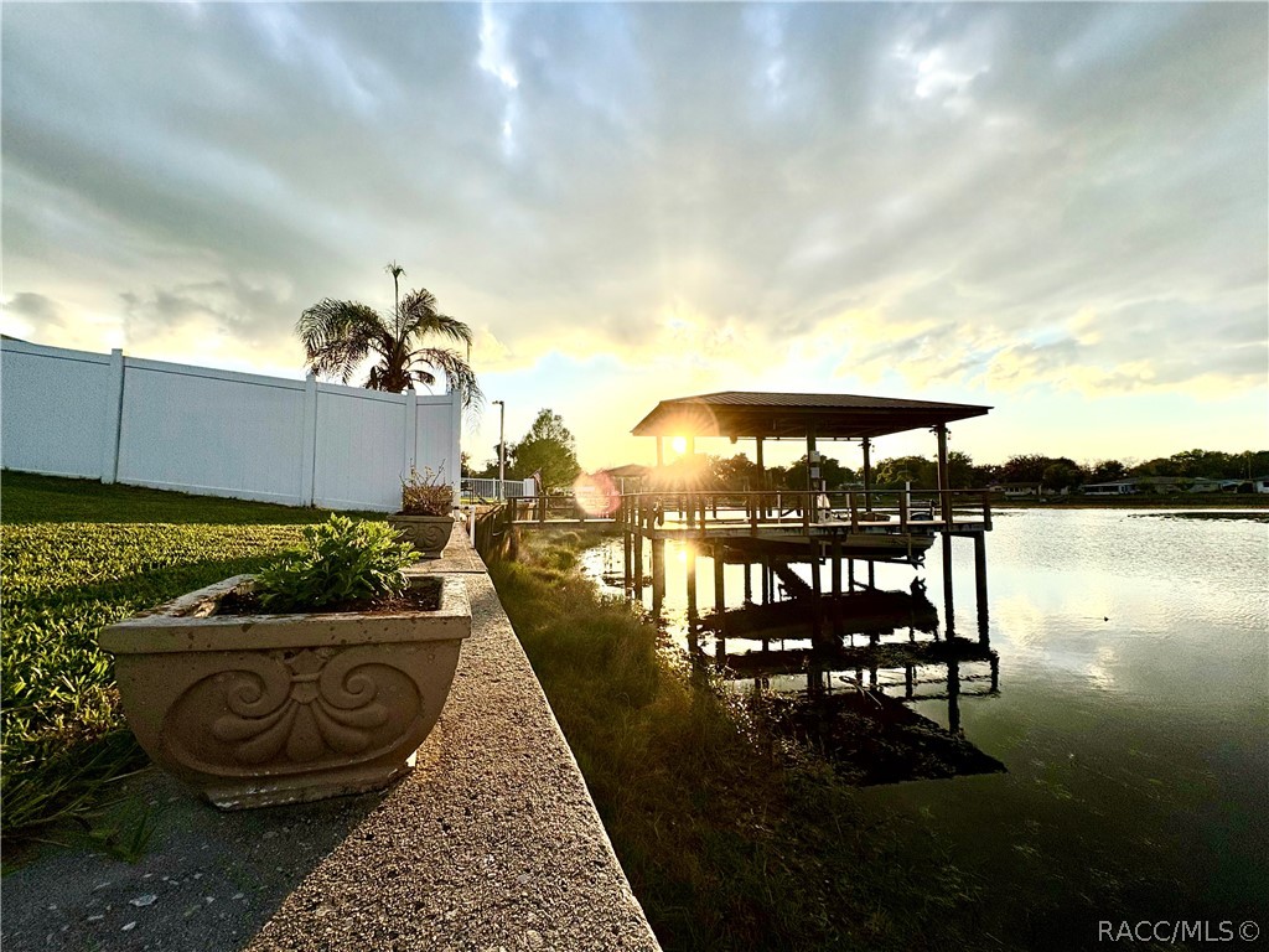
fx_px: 513
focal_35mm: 14
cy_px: 476
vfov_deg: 85.7
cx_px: 634
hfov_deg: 102.1
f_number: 2.2
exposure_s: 1/3106
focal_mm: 2.22
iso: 50
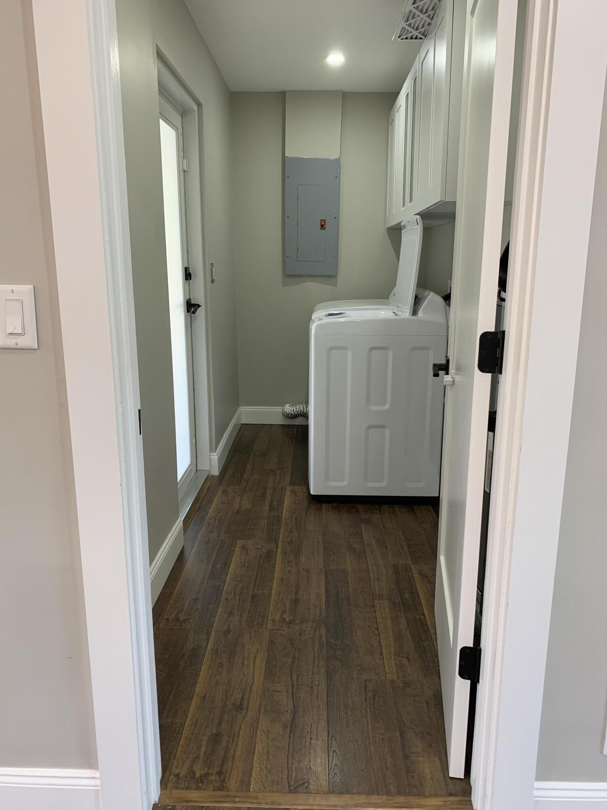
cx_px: 304
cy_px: 405
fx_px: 608
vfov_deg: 67.3
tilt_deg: -11.9
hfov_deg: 53.1
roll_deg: -0.3
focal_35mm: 26
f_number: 1.8
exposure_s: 1/60
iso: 80
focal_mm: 4.25
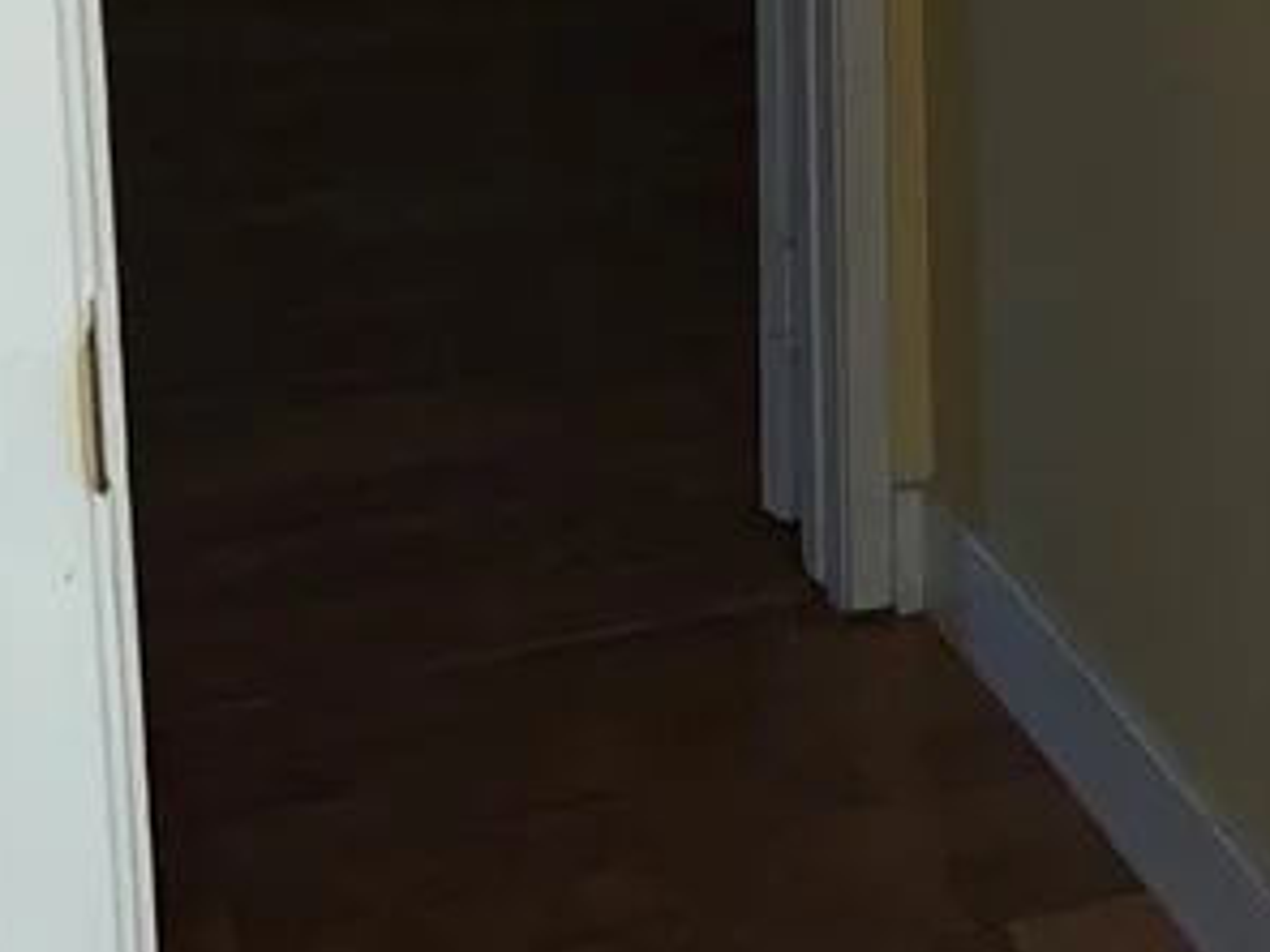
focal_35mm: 90
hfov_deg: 21.4
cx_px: 1077
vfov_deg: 15.4
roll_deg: +1.8
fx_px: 3302
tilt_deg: -11.6
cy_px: -386
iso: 32
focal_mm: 5.7
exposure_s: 1/388
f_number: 1.5
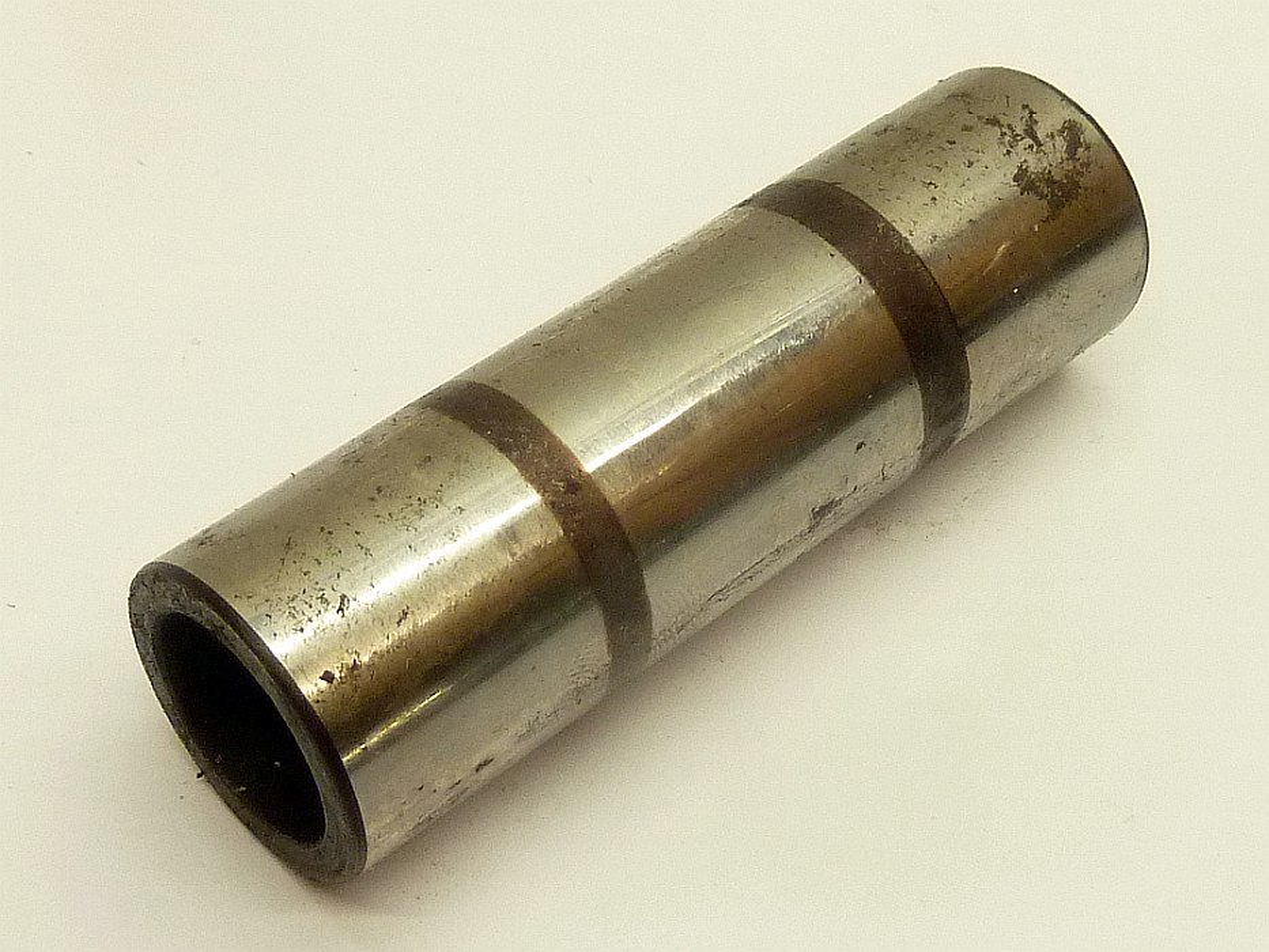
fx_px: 917
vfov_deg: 54.9
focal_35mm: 25
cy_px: 476
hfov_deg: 69.4
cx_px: 634
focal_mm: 4.1
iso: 200
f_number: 3.3
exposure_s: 1/30
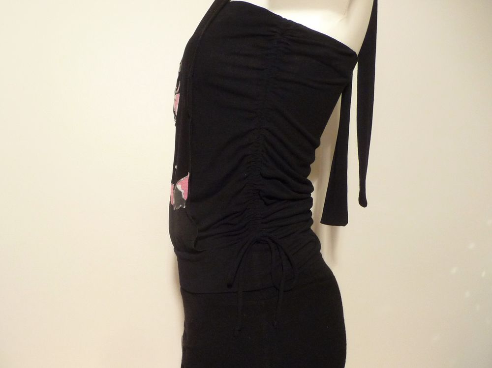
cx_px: 246
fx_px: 398
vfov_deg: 49.7
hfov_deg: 63.5
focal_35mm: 28
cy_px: 184
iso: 320
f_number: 3.3
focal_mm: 4.7
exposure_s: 1/30
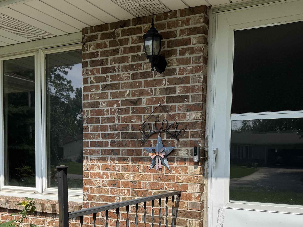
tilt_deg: -4.1
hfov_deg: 46.8
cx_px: 159
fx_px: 350
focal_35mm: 40
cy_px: 171
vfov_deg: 35.2
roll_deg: -0.2
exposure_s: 1/5348
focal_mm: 6.76
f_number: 1.78
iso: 80
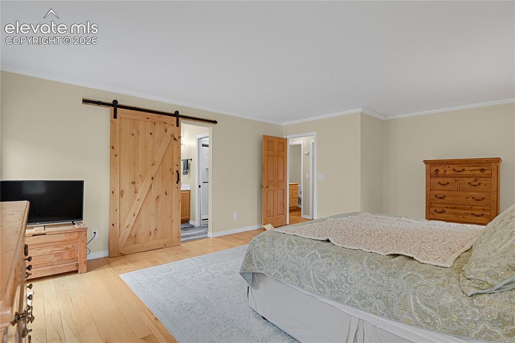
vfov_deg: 70.4
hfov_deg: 93.3
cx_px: 258
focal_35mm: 17
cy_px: 172
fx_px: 243
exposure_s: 1.3
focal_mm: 17
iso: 250
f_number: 8
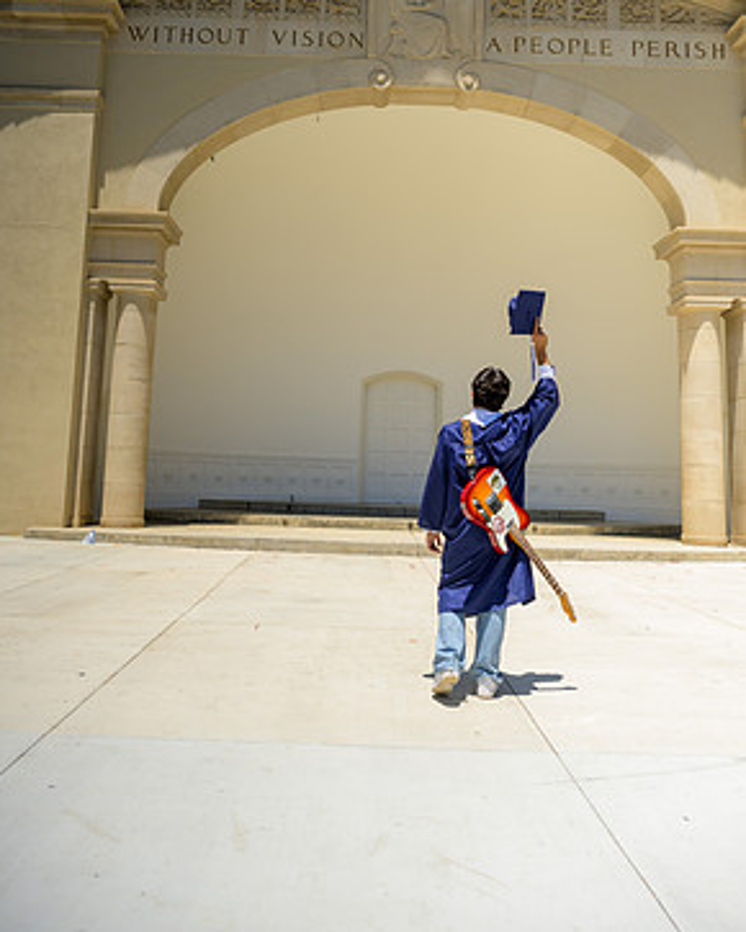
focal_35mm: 28
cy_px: 386
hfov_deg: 51.6
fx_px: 772
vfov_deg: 61.8
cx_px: 363
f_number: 4
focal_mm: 24
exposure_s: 1/8000
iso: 800
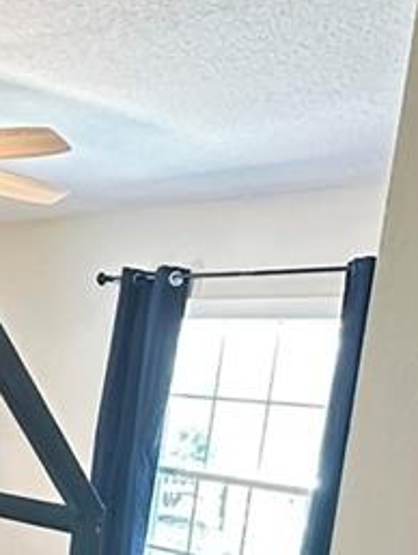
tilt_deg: -7.3
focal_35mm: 65
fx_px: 1045
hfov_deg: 22.1
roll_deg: -7.5
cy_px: 555
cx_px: 37
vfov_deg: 28.0
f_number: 2.2
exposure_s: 1/60
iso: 1250
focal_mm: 2.22
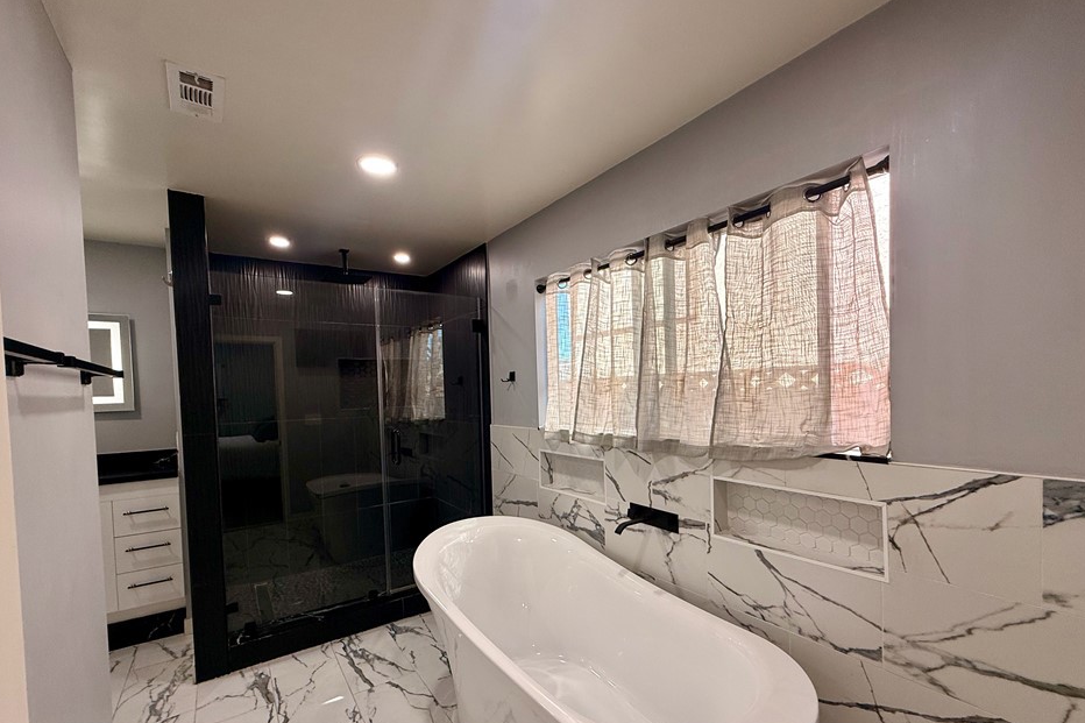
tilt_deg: -1.9
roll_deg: +2.1
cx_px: 559
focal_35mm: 16
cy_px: 405
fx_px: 482
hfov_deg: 96.7
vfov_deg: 73.4
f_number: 2.2
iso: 80
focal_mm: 2.22
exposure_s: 1/120
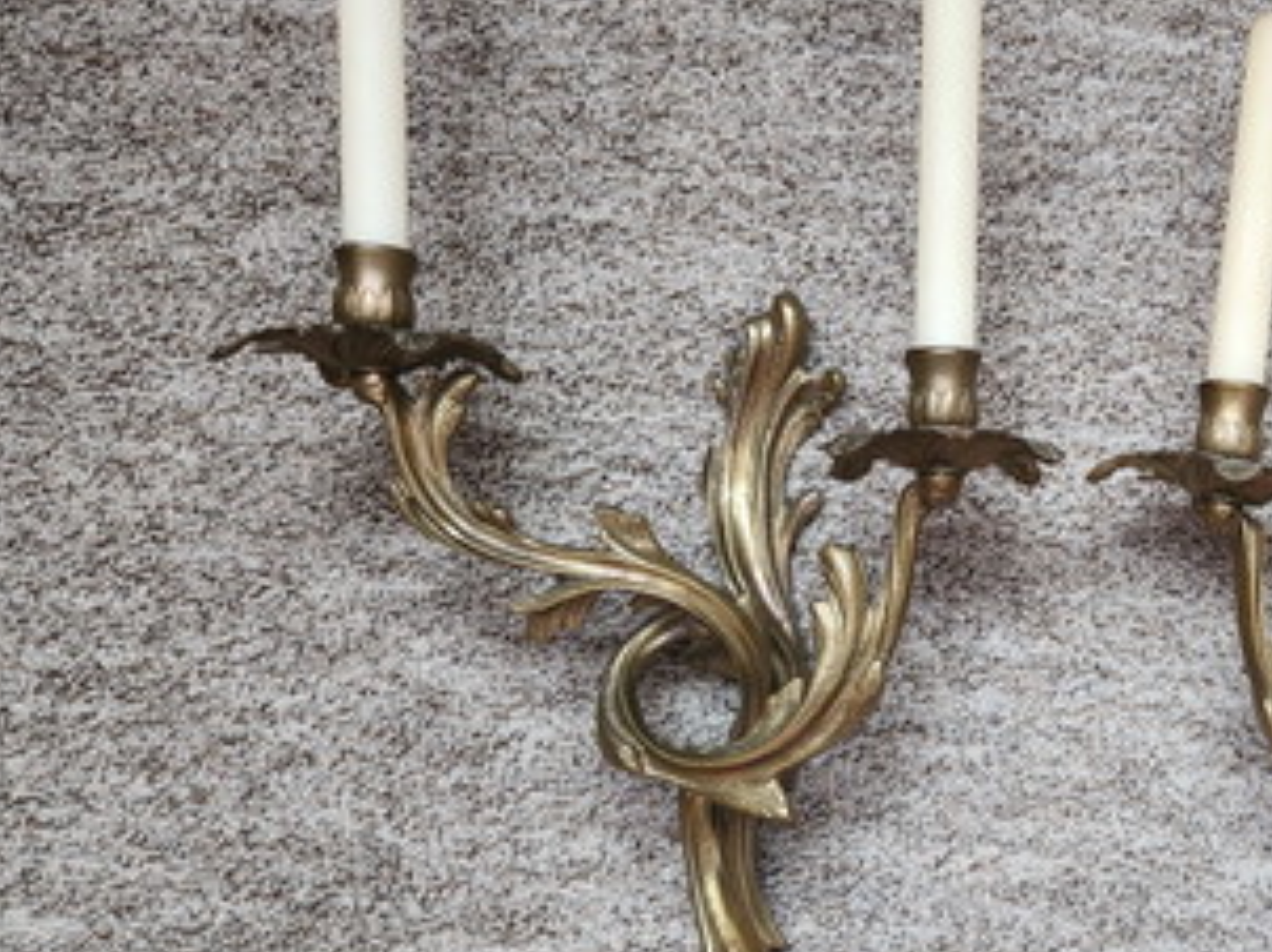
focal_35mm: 39
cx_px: 1053
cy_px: 501
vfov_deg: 36.8
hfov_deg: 45.0
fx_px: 1432
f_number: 1.8
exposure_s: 1/33
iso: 500
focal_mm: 5.4
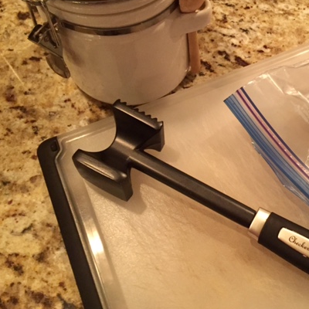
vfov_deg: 40.8
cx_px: 235
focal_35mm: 41
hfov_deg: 39.7
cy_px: 125
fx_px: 414
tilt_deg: -62.3
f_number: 2.2
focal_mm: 4.15
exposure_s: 1/15
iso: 320
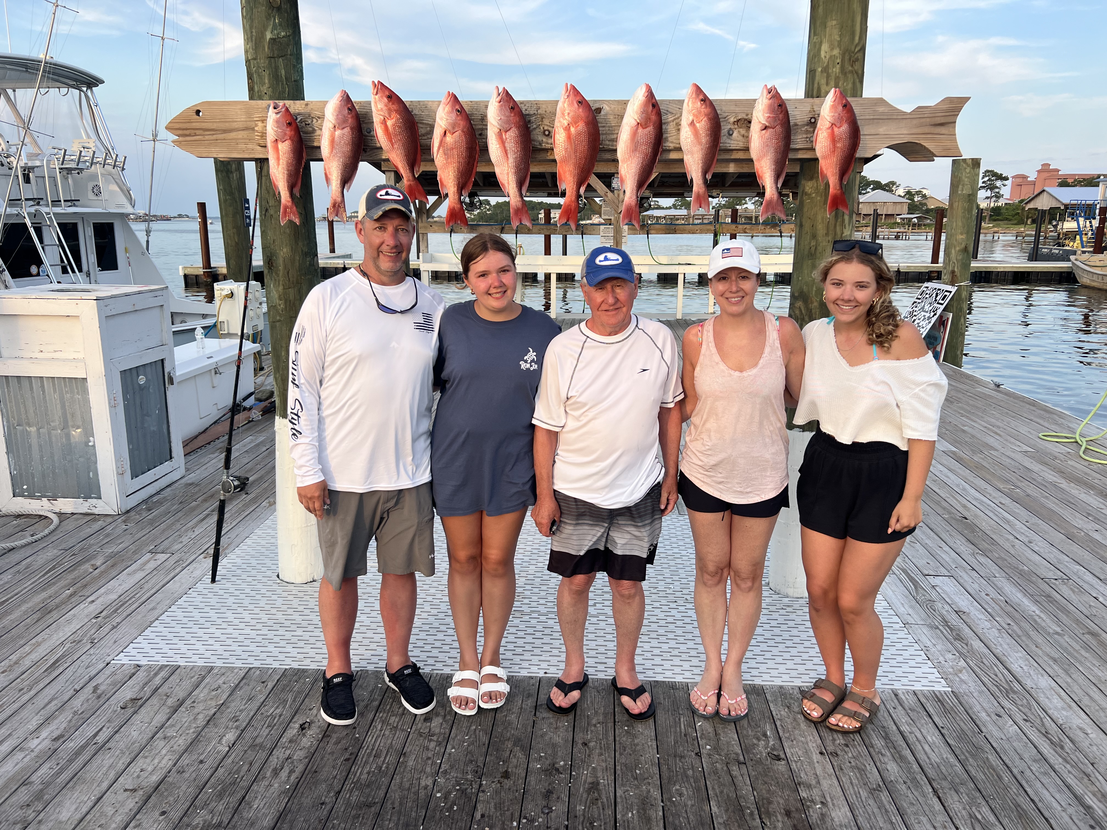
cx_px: 554
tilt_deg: -14.4
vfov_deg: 53.1
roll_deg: +0.4
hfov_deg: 67.3
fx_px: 831
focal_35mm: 26
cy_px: 415
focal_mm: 5.7
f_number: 1.5
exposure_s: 1/639
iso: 50
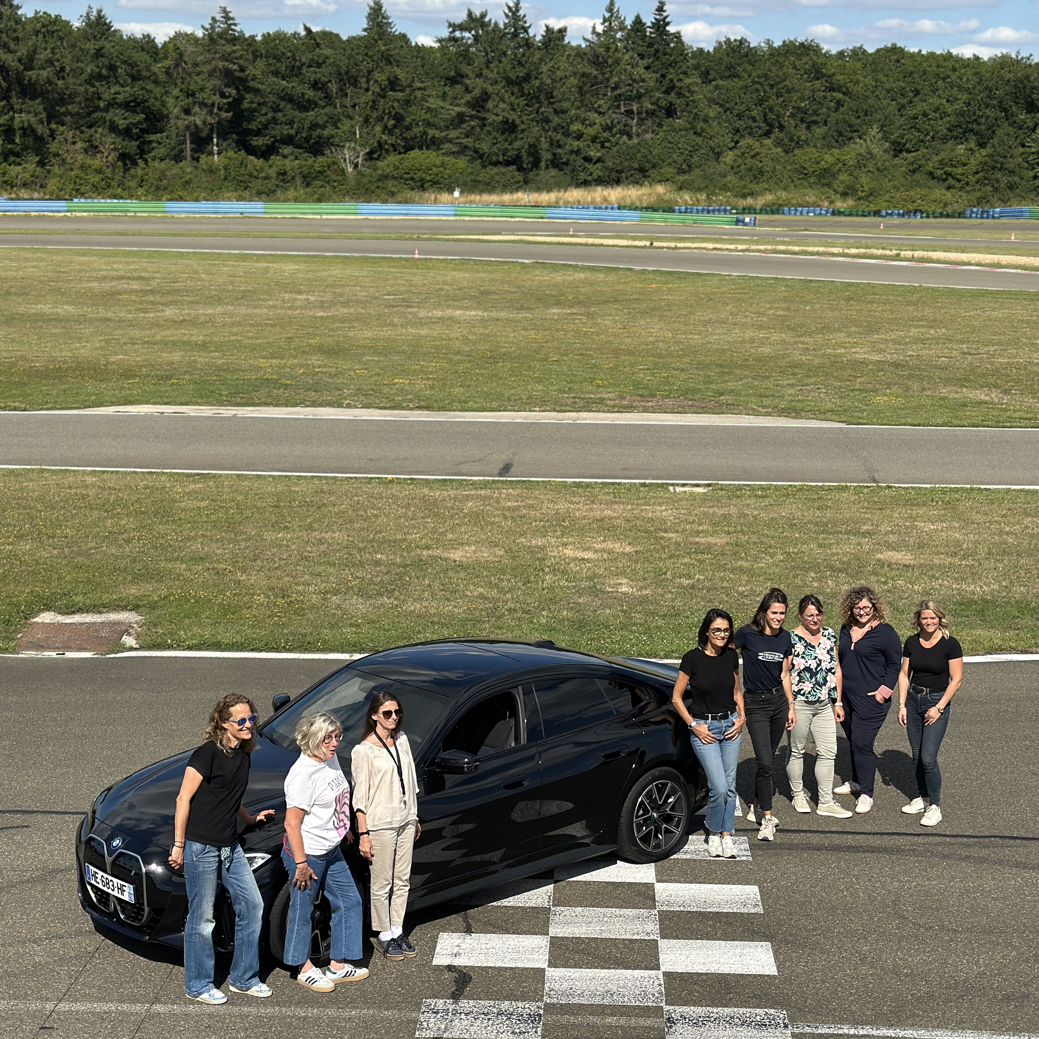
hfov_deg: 30.0
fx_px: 1936
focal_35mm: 57
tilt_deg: -12.7
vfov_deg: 30.0
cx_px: 521
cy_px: 619
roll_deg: -1.0
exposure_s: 1/6623
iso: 100
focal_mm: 6.86
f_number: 1.78
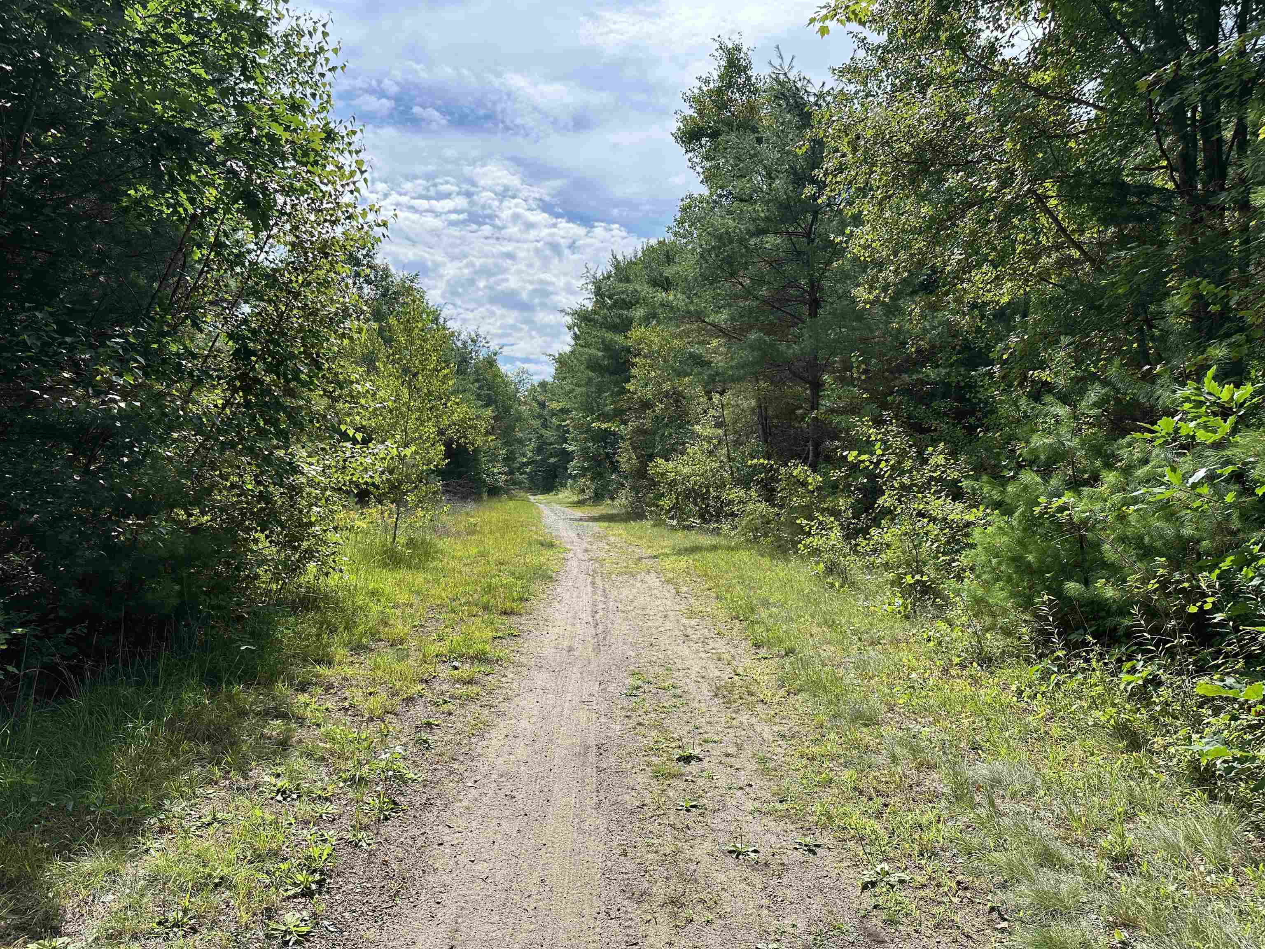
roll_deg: -0.6
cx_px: 632
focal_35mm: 24
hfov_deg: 71.6
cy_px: 474
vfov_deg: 56.8
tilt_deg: +2.0
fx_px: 877
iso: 80
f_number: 1.78
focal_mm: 6.86
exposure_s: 1/3597
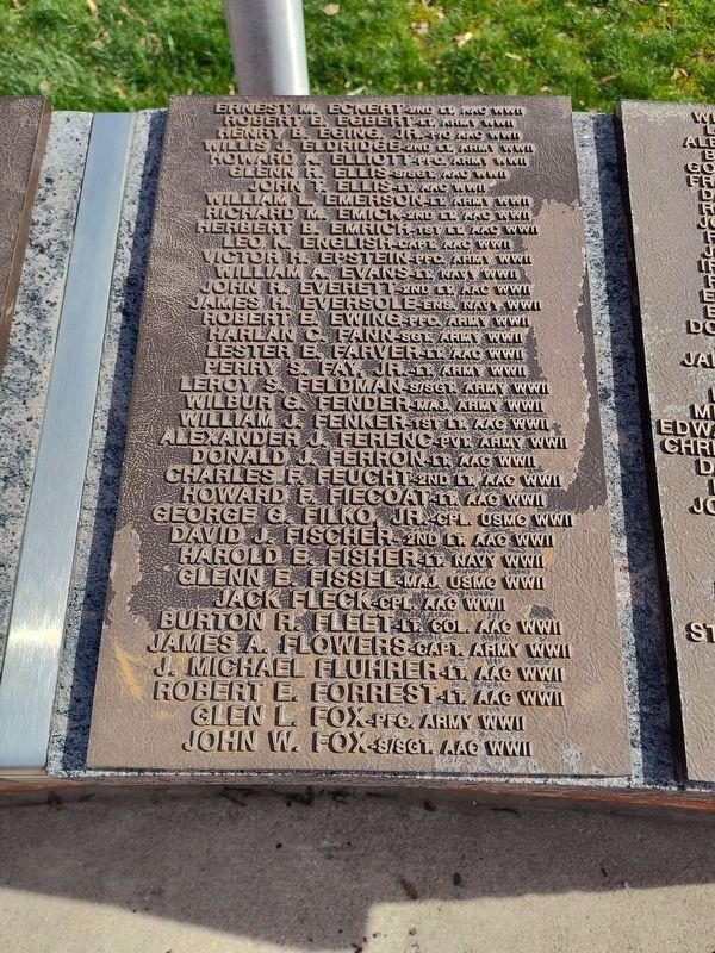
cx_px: 358
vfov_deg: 73.9
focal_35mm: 23
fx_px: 633
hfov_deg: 58.9
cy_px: 476
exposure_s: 1/860
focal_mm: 5.56
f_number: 1.8
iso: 100
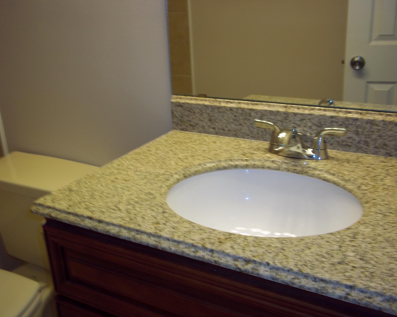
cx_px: 184
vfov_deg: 39.2
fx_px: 447
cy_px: 159
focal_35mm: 38
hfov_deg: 47.9
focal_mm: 6.5
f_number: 3.1
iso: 80
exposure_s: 1/30
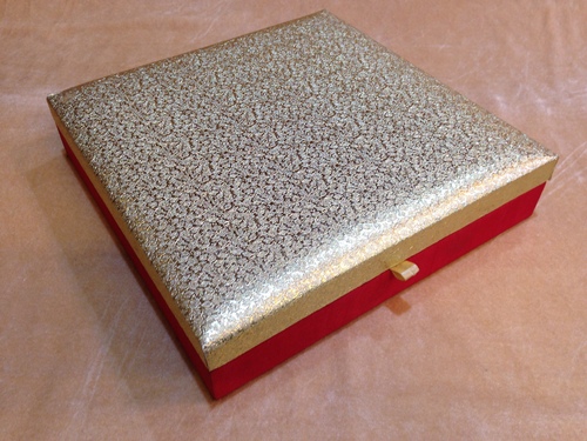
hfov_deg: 55.4
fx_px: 560
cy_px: 220
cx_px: 294
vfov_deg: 42.9
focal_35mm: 33
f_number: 2.4
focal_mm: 4.12
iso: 64
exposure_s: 1/20
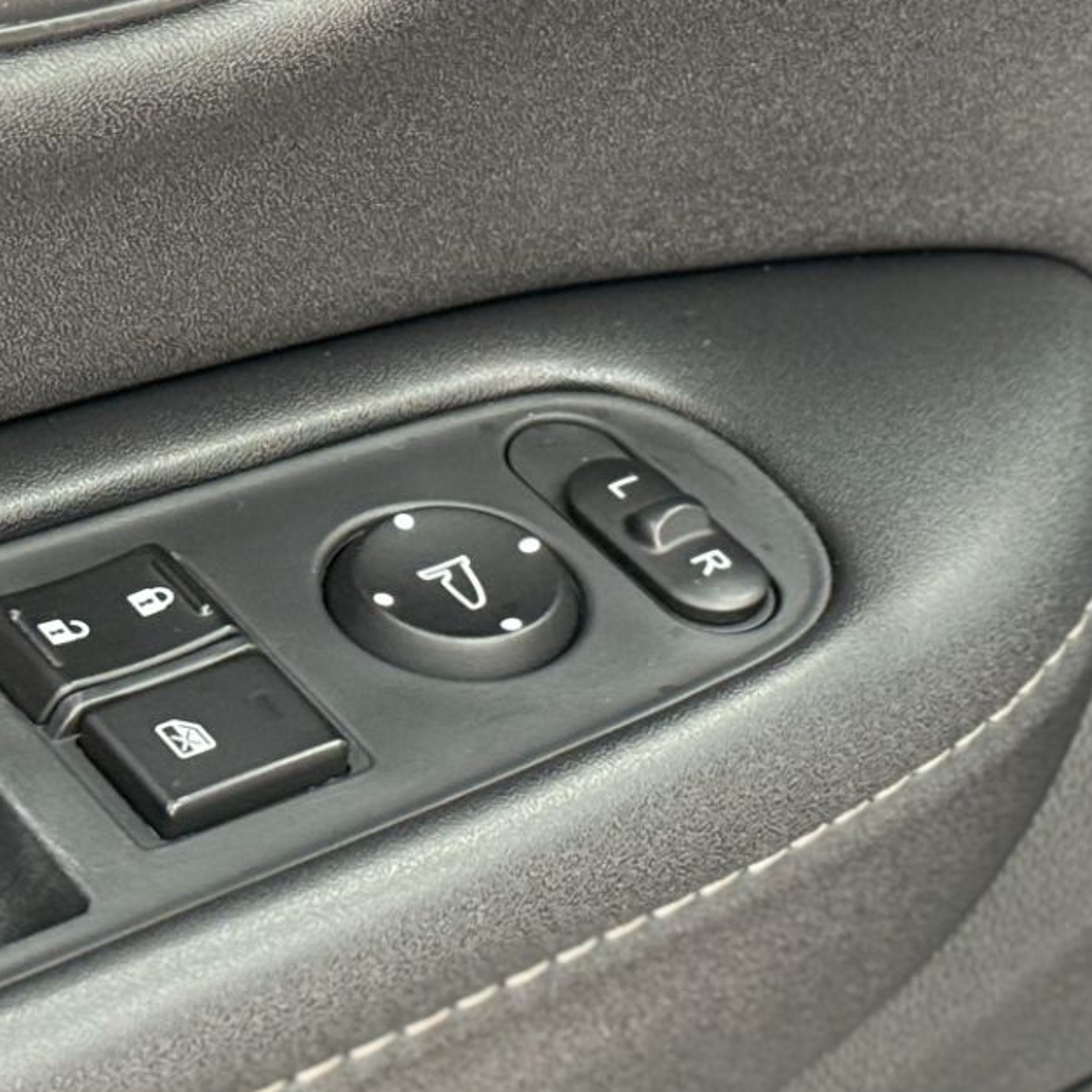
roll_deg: -9.8
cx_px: 160
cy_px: 726
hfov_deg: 13.3
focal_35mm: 130
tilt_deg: -40.6
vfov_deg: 13.4
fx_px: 4640
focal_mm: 6.76
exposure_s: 1/40
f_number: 1.78
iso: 400
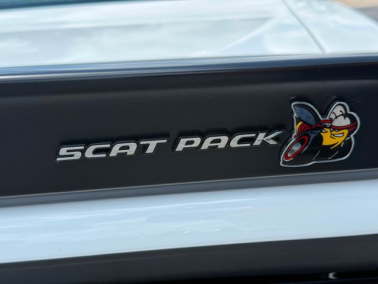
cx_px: 189
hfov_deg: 39.7
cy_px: 142
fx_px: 524
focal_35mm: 48
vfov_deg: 30.3
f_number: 1.78
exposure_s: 1/2342
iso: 64
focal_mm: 6.76
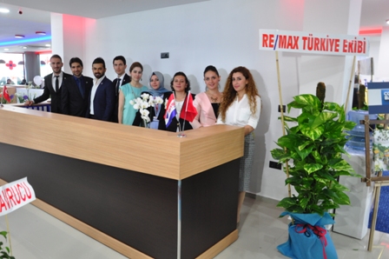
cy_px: 130
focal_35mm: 27
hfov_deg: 67.4
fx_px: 292
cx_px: 194
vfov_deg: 47.9
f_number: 7.1
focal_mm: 18
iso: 400
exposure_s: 1/8
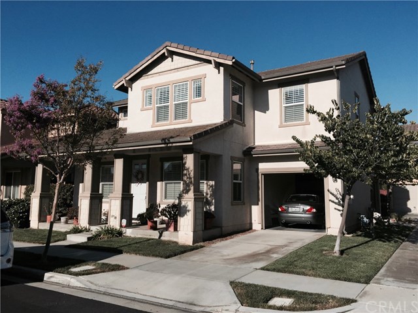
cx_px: 209
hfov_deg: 61.7
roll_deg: -1.5
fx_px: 350
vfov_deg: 48.2
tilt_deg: +6.6
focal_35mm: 29
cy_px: 156
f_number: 2.2
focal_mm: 4.15
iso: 32
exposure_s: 1/3968
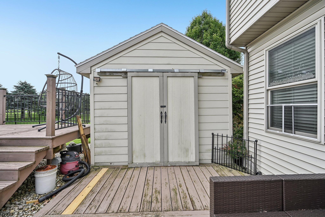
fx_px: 140
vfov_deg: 75.5
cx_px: 162
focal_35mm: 16
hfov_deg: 98.5
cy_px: 108
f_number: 4
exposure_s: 1/2000
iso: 400
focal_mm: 15.5
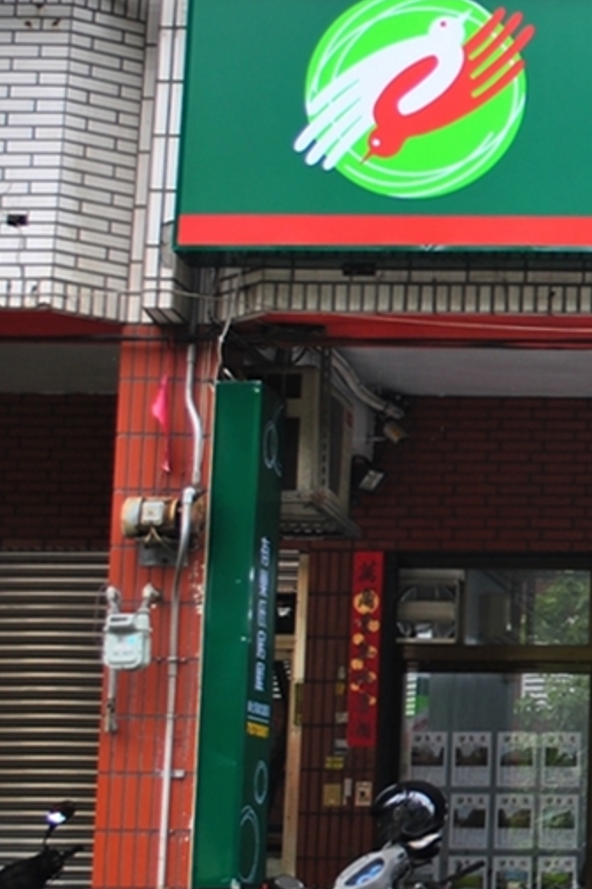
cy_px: 447
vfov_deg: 18.5
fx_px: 2722
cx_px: 1066
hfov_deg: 11.5
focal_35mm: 110
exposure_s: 1/25
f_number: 4.5
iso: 100
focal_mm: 29
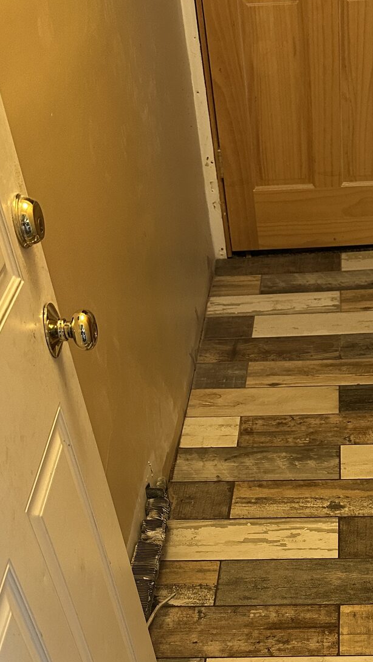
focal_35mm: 46
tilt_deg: -41.7
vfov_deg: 41.8
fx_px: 809
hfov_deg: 25.3
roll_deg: +3.4
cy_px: 567
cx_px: 321
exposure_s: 1/60
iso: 400
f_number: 1.78
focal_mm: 6.86
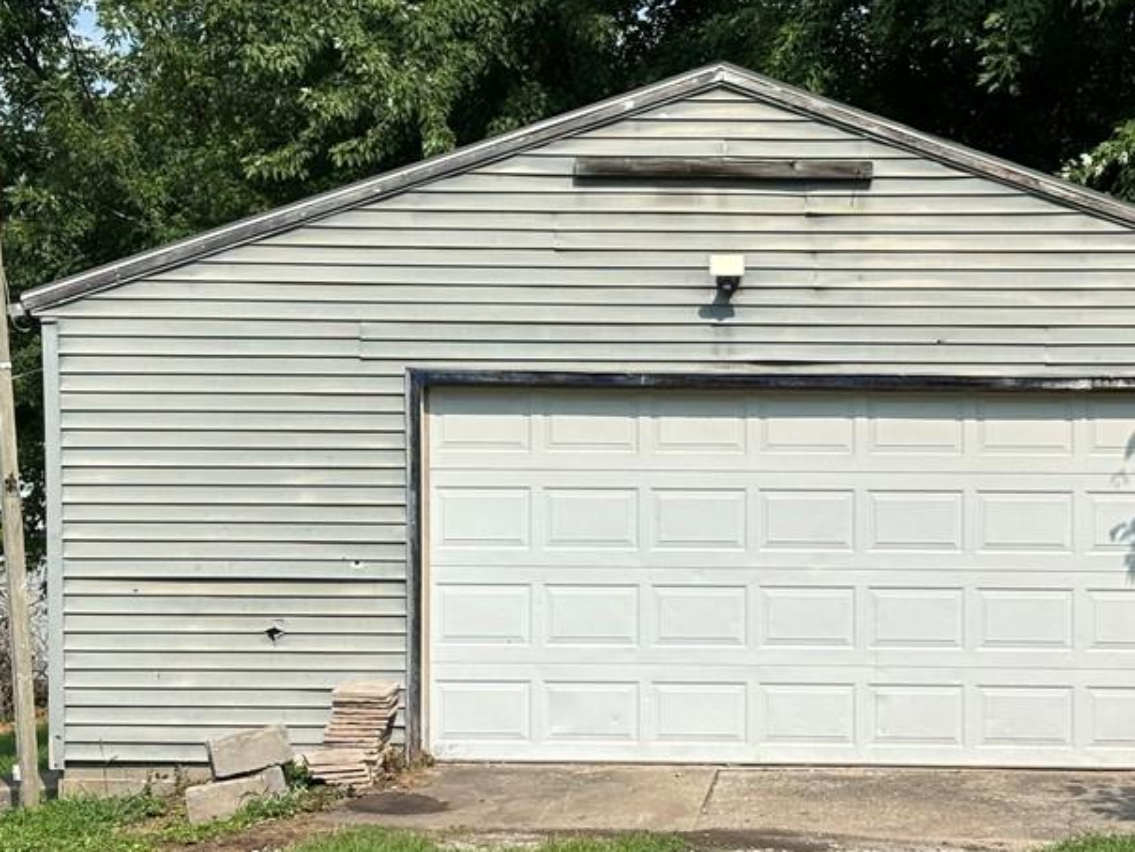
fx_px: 2886
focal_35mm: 88
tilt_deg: -1.2
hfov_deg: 22.2
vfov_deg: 16.8
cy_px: 439
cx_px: 745
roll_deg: -1.3
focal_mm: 5.96
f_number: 1.6
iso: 40
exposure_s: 1/3663
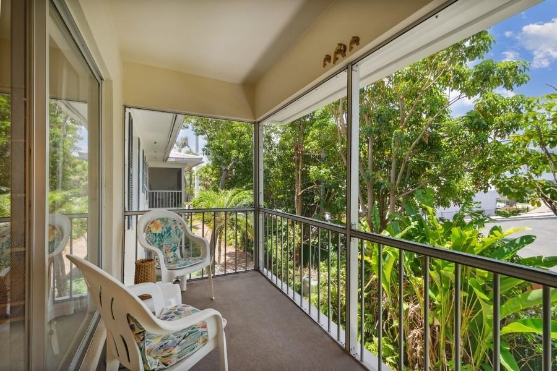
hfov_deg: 100.4
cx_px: 278
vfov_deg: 77.3
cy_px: 186
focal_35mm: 15
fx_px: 232
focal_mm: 10
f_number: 5.6
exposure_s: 1/200
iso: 200
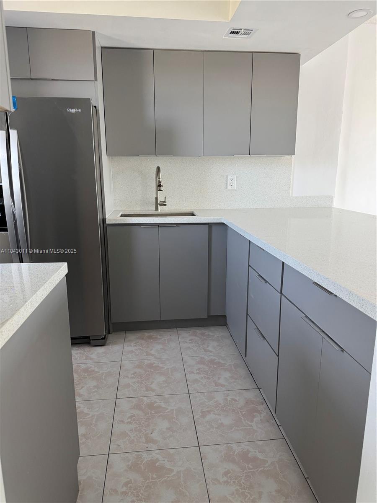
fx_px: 349
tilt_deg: -12.7
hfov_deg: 56.8
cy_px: 252
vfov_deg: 71.6
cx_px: 188
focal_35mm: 24
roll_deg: +0.1
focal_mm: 6.76
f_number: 1.78
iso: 200
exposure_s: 1/85
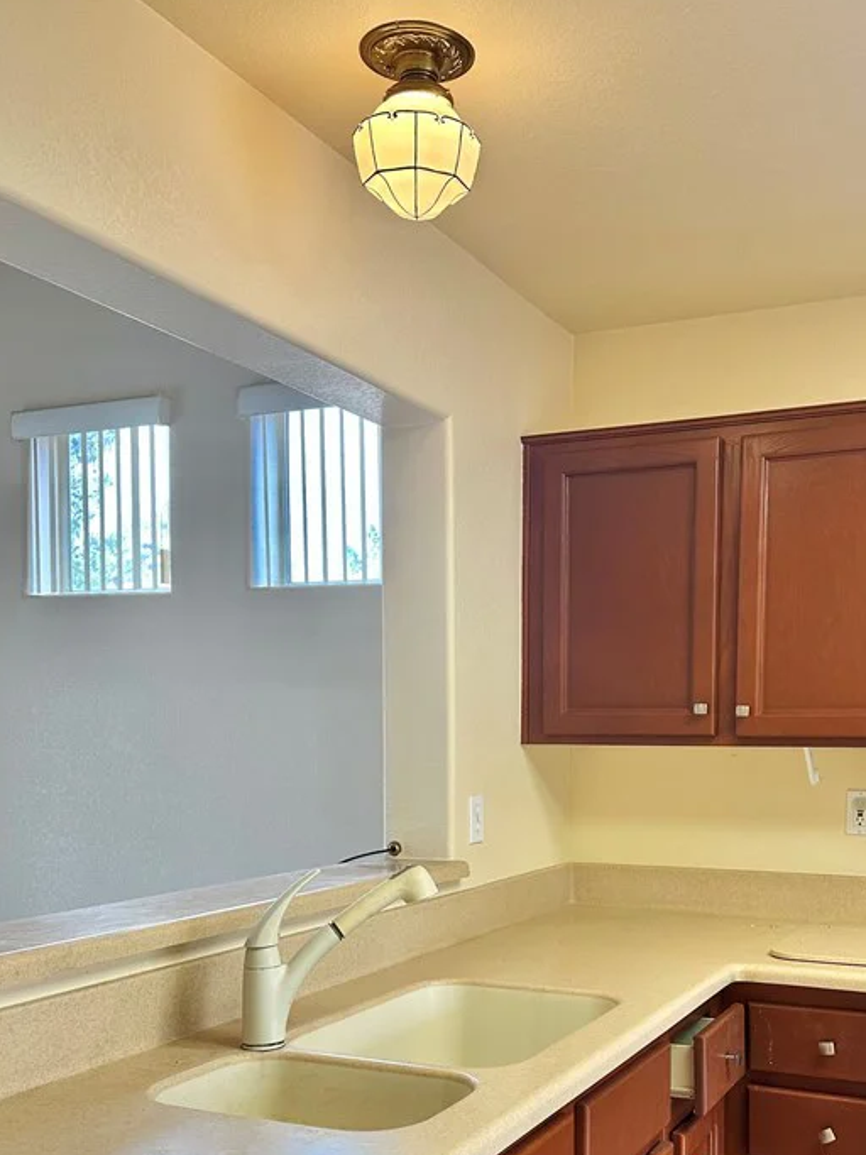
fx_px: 1201
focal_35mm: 36
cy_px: 788
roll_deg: -1.2
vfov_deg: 50.3
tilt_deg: -2.5
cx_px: 548
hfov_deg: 39.4
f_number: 1.78
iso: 125
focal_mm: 6.86
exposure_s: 1/60
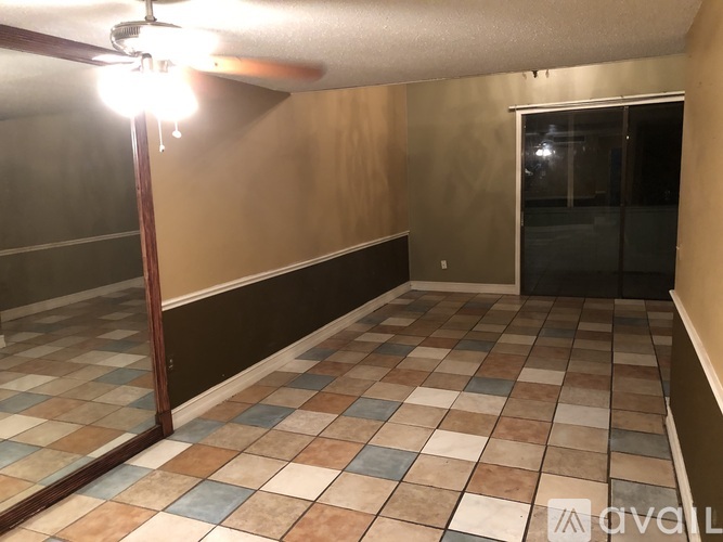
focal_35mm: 28
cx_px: 362
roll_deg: +3.1
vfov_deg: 49.7
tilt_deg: -9.9
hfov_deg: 63.5
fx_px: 585
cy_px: 271
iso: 100
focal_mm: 4
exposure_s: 1/4
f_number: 1.8
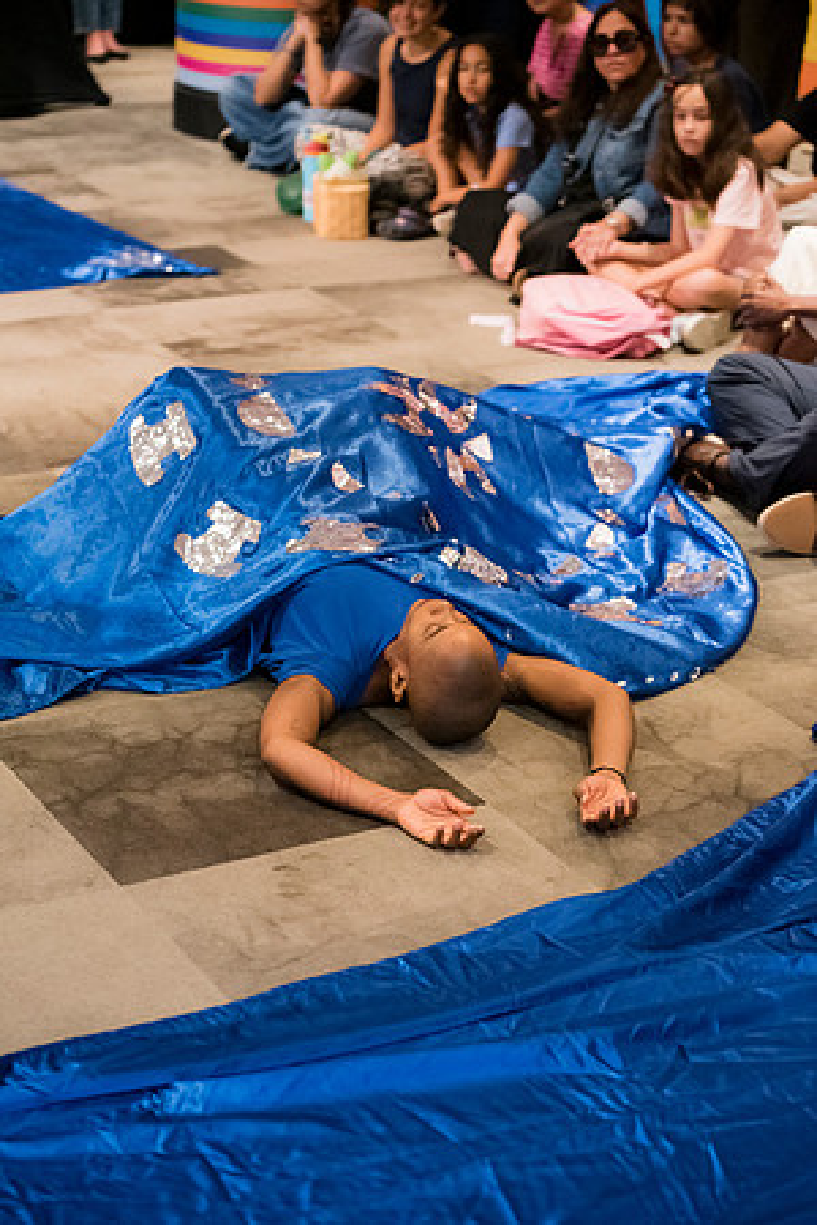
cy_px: 612
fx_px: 2383
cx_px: 408
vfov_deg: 28.8
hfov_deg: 19.5
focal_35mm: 70
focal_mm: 70
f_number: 2.8
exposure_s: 1/125
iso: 6400
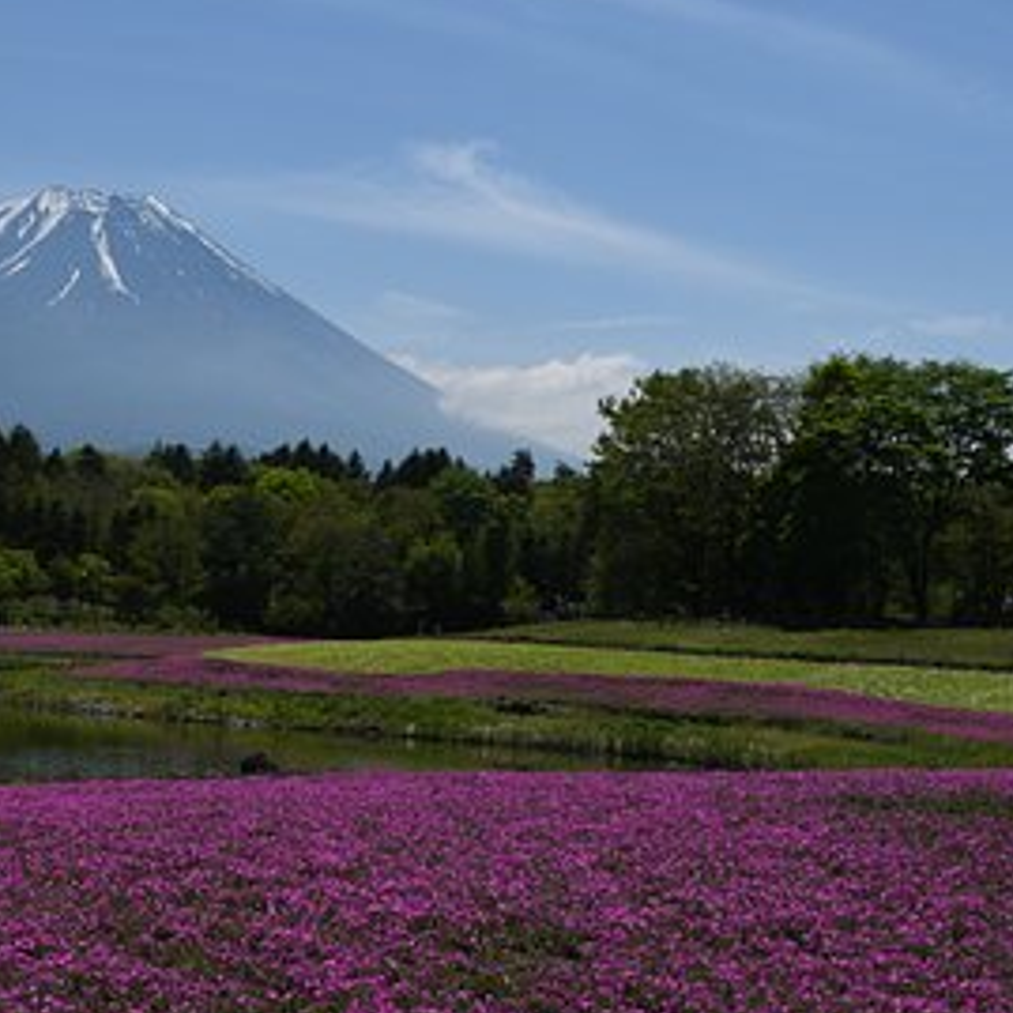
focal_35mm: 63
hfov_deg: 26.8
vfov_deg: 27.3
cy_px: 495
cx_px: 203
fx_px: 2086
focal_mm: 26
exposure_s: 1/250
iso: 100
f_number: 11
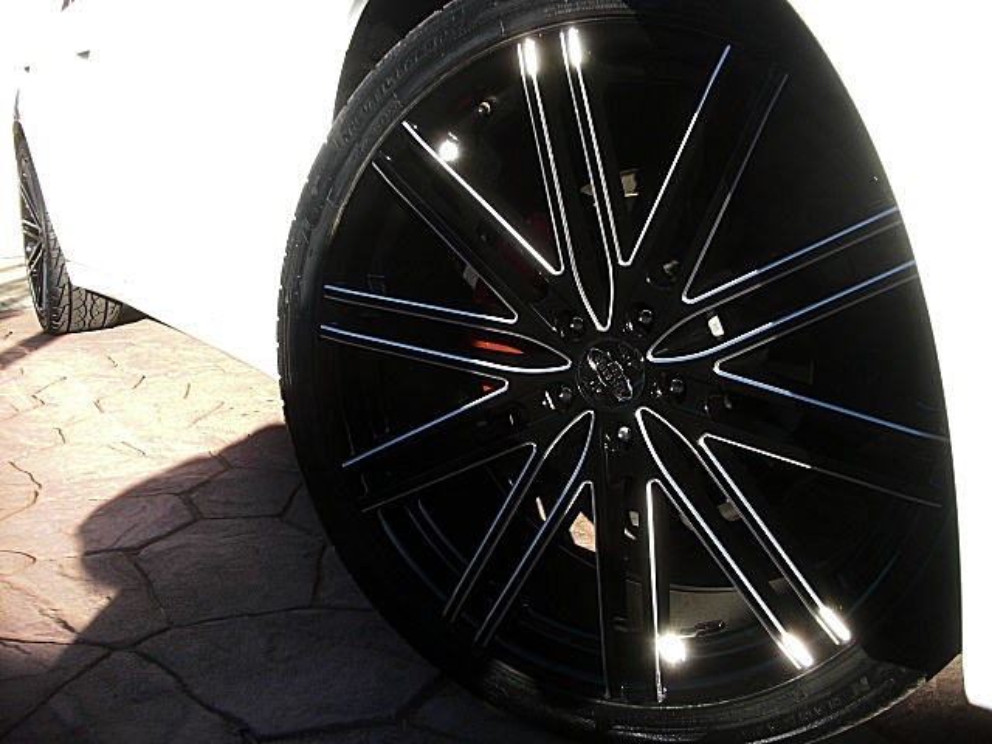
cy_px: 372
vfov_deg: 39.7
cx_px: 496
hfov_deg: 51.4
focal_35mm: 36
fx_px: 1032
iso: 50
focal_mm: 6.3
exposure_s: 1/200
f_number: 2.8
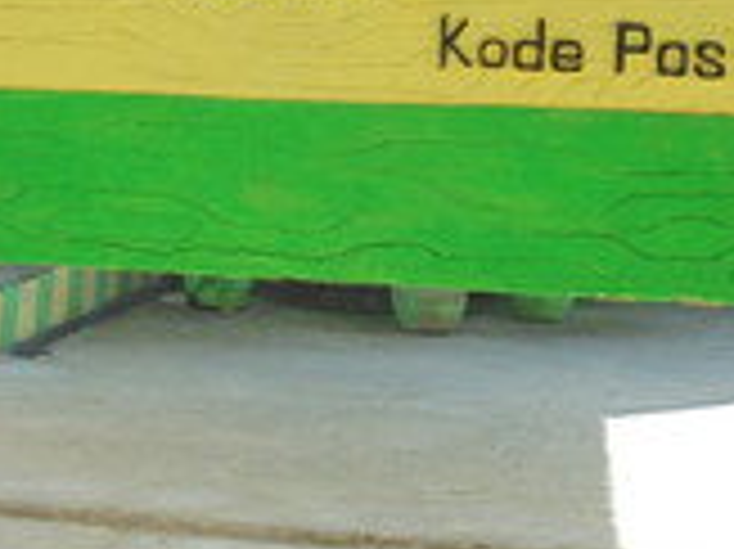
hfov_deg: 24.4
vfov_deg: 17.9
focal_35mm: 80
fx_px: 1695
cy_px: -7
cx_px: 320
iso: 160
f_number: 3.5
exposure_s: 1/250
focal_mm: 4.6
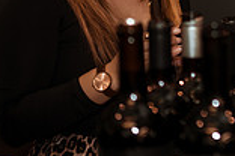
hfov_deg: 14.7
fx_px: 849
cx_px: 345
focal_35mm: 130
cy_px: -16
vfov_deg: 10.4
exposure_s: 1/400
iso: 400
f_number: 1.8
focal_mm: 35
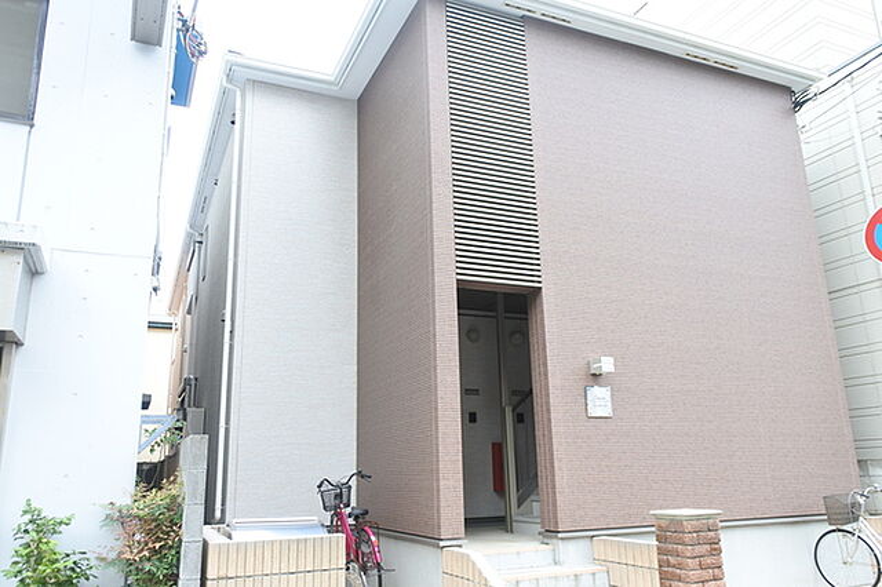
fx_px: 661
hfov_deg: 67.4
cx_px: 441
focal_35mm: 27
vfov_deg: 47.9
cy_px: 294
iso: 250
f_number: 3.5
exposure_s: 1/125
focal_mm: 10
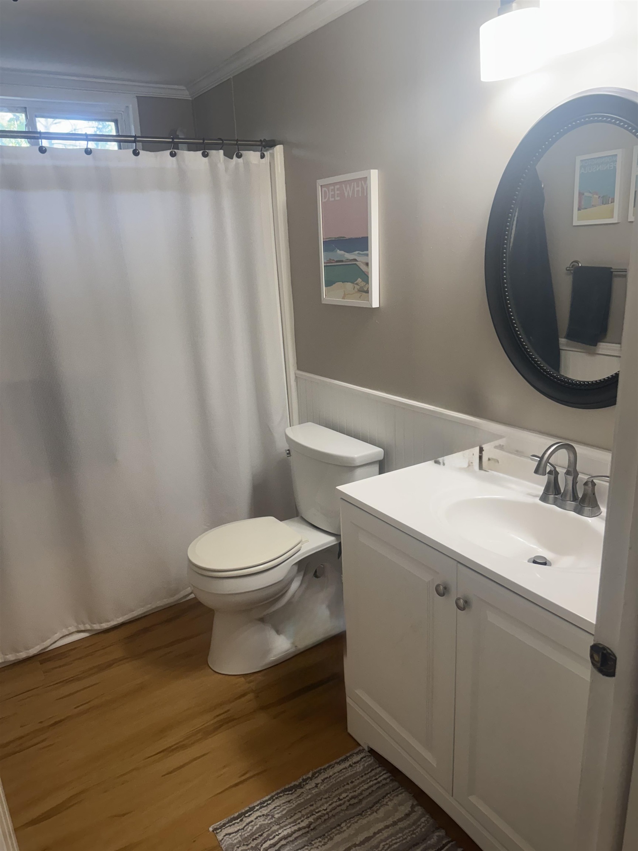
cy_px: 426
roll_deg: +2.5
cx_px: 319
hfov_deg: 56.8
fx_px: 590
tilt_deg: -16.1
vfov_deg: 71.6
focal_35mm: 24
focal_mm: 6.76
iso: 160
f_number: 1.78
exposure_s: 1/120
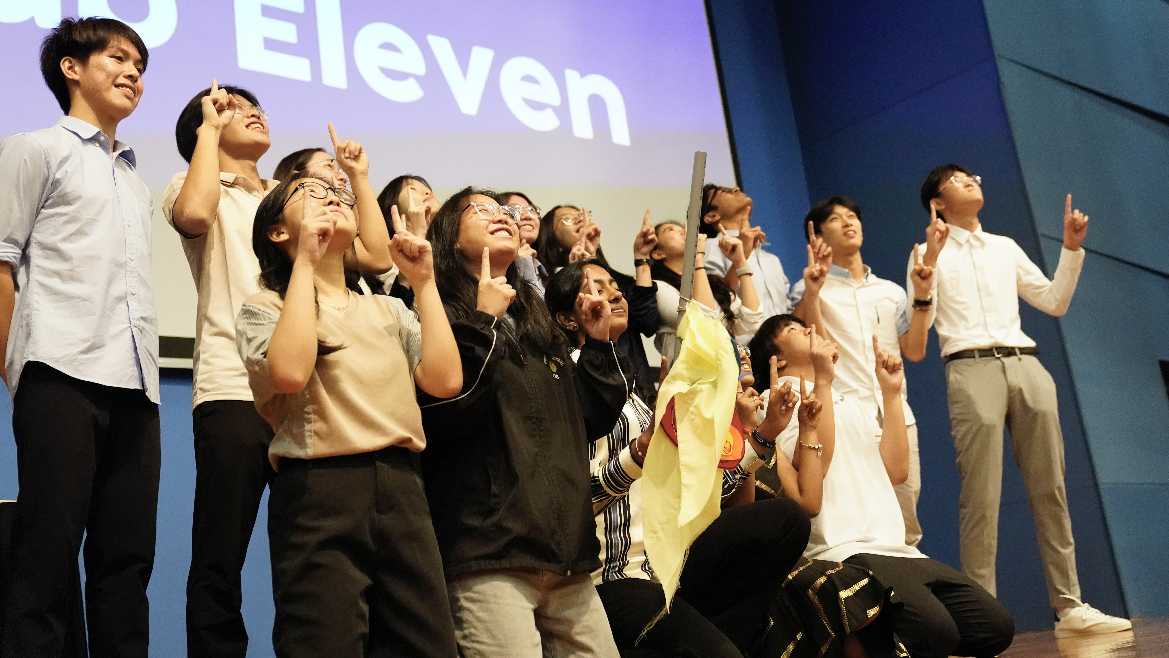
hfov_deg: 48.4
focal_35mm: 42
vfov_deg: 28.3
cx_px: 585
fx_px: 1302
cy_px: 267
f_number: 2.8
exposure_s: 1/640
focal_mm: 40
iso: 12800
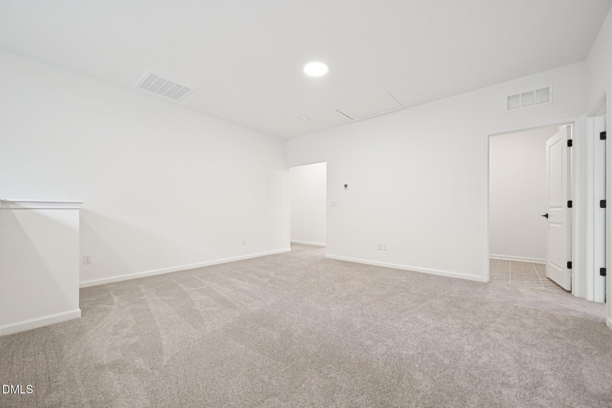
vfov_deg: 81.2
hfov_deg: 104.3
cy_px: 204
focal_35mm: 14
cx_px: 306
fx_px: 238
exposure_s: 1/15
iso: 400
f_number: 8
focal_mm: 14
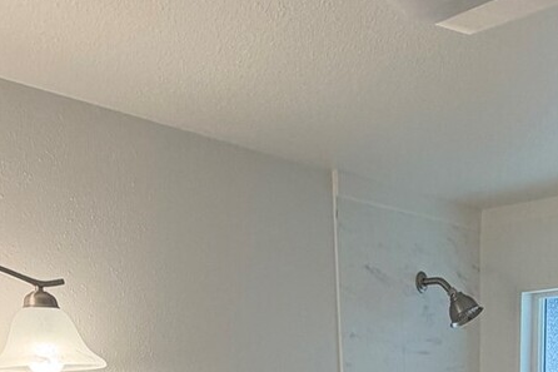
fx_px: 728
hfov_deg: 41.6
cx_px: 352
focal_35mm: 47
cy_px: 572
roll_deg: +3.2
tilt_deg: -14.7
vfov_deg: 22.8
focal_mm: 2.22
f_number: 2.2
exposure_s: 1/120
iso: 160
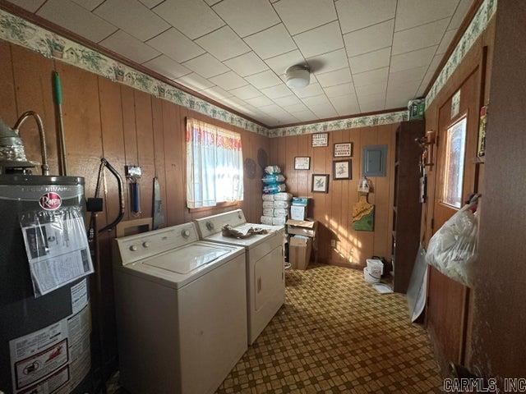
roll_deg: +0.6
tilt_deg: -4.9
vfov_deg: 85.7
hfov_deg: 102.1
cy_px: 197
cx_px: 263
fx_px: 213
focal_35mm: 14
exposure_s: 1/60
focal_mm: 2.22
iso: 400
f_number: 2.2
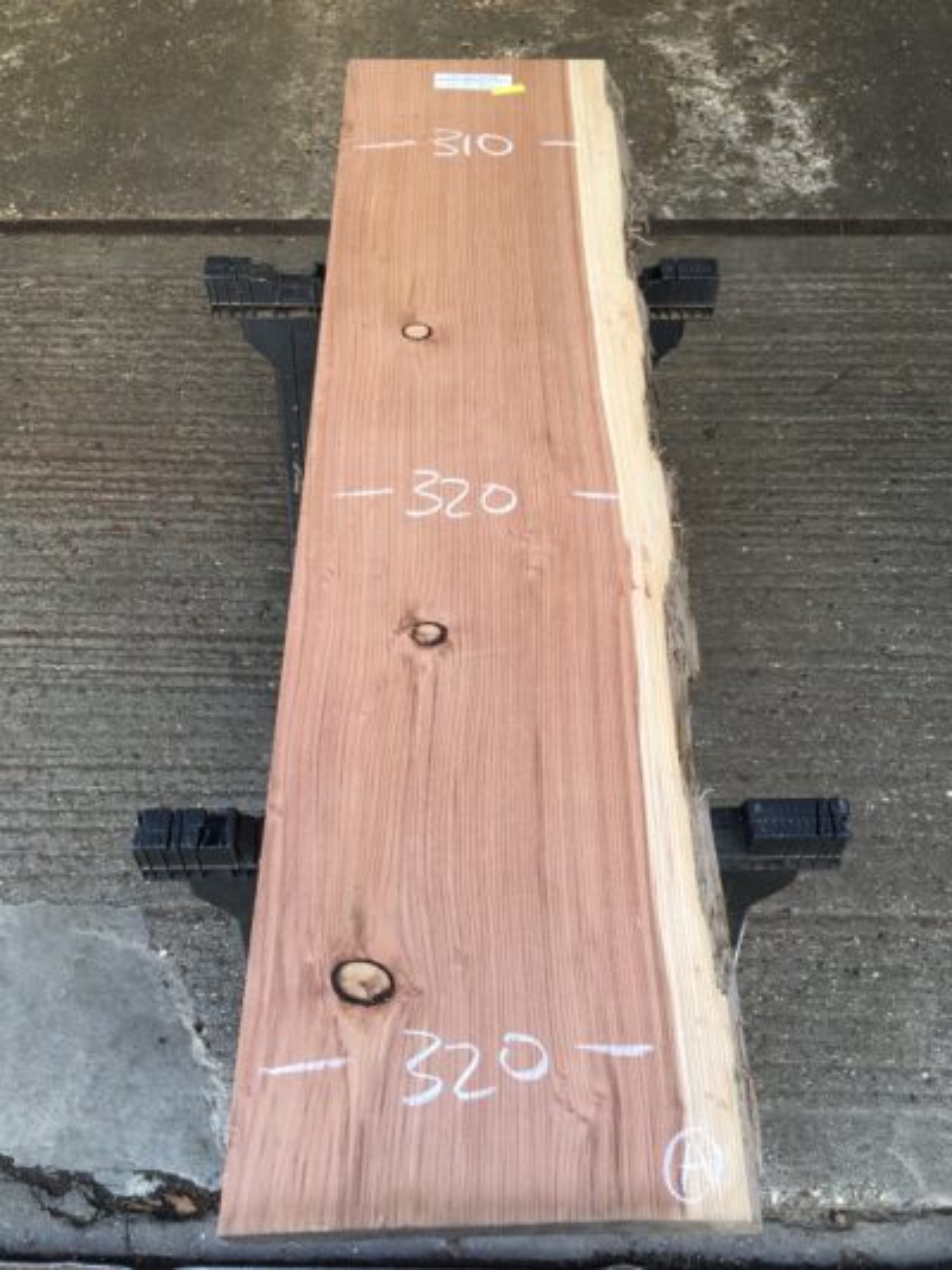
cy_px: 635
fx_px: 1063
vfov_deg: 61.6
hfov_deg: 48.2
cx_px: 476
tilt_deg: -58.8
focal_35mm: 29
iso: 25
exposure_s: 1/50
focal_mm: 4.15
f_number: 2.2
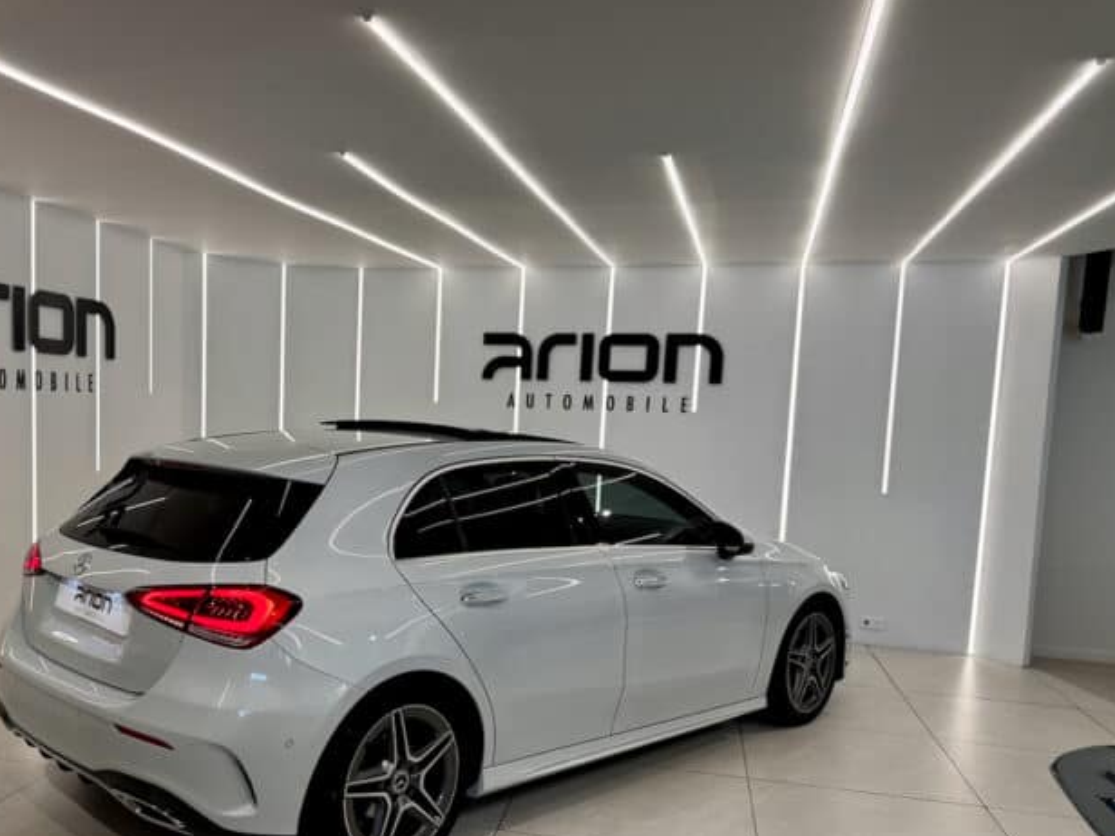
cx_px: 407
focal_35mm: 31
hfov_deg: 57.5
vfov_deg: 45.2
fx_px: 999
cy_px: 504
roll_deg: -2.2
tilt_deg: -6.0
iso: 80
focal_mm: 6.76
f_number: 1.78
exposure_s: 1/120
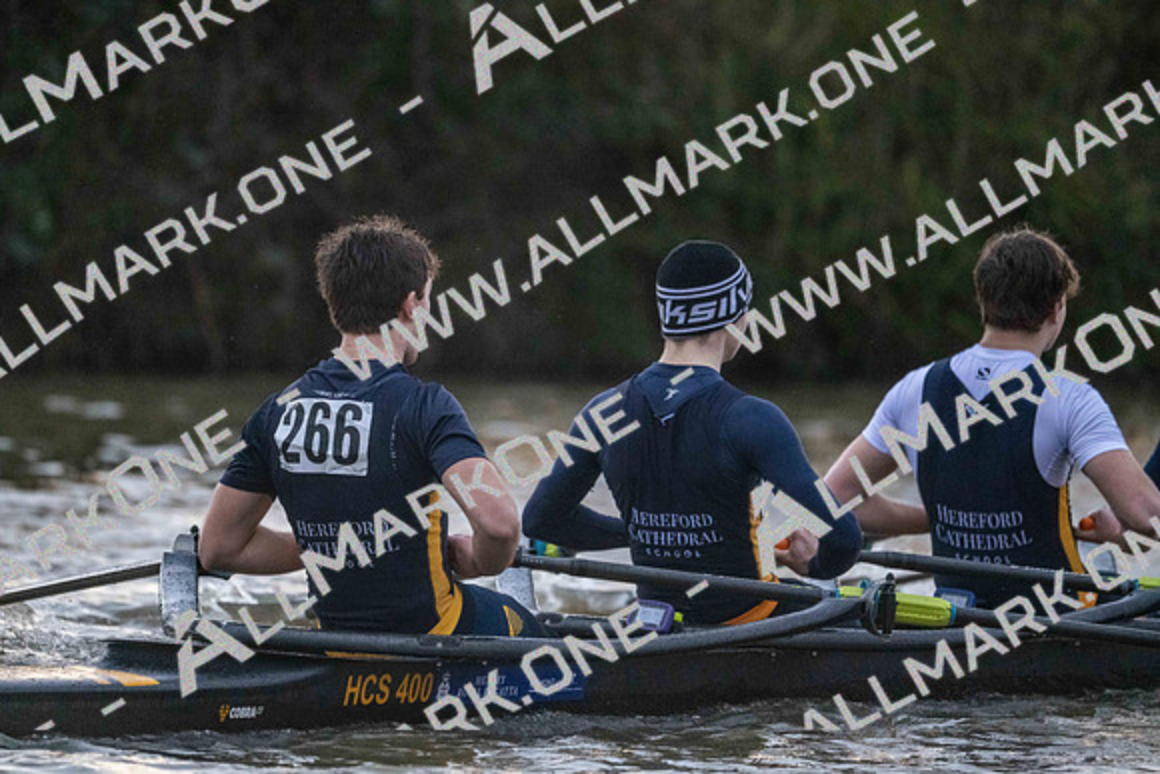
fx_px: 12891
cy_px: 387
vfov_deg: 3.4
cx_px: 580
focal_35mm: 400
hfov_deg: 5.2
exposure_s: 1/1600
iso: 10000
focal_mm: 400
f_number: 4.5
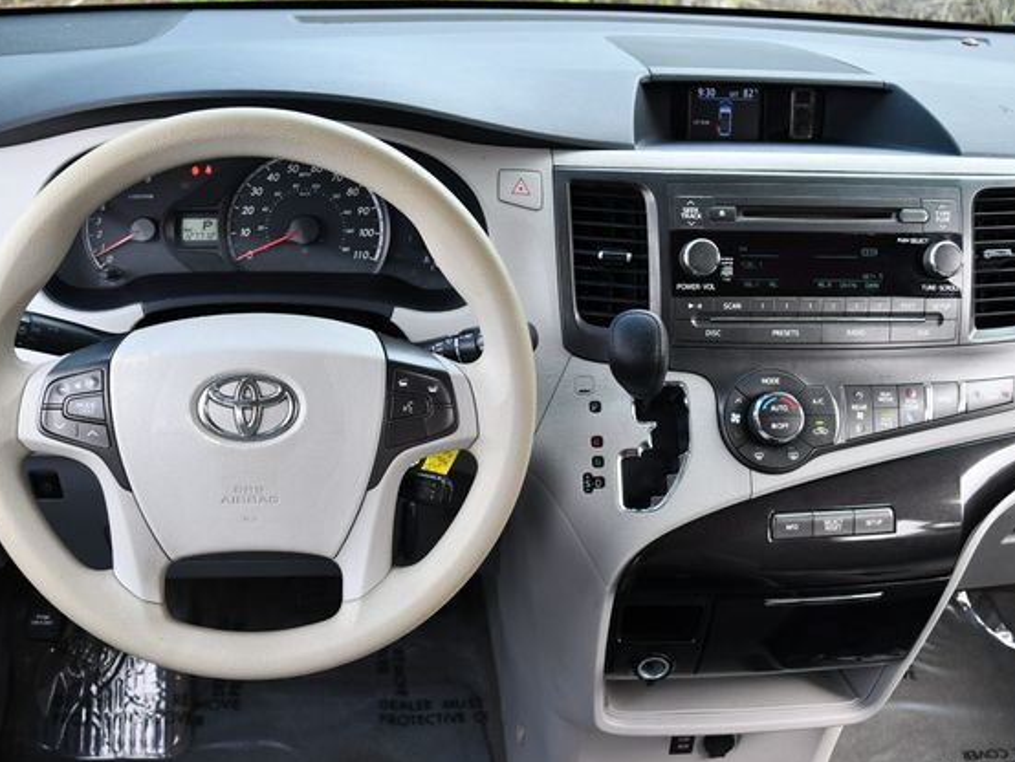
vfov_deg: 36.0
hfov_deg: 46.7
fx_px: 1173
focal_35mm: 40
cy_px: 385
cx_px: 456
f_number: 3.8
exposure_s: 1/250
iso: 400
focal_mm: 18
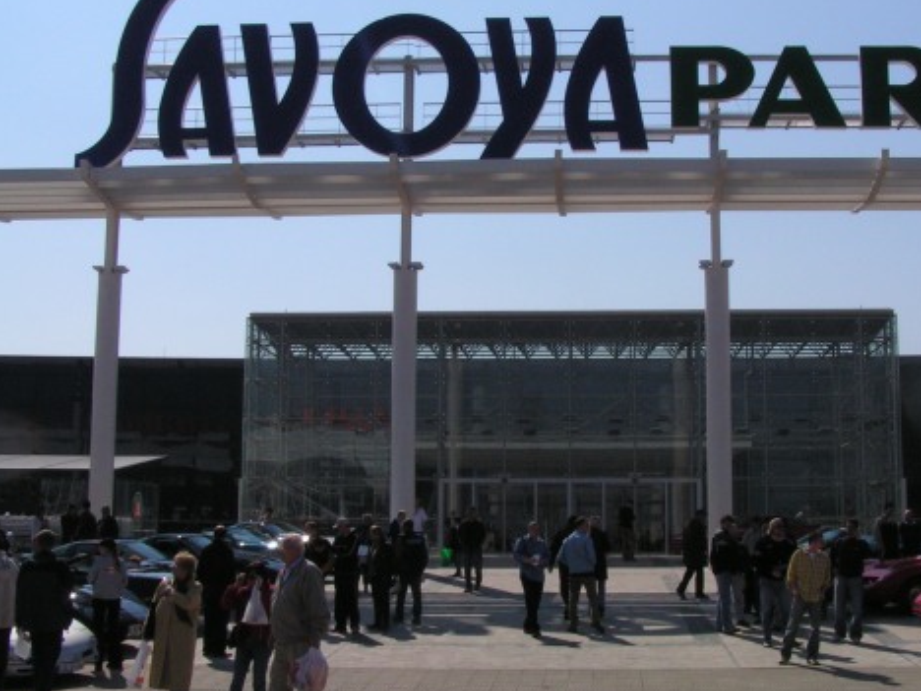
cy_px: 337
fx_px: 1384
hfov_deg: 36.6
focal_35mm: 52
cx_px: 586
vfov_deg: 28.0
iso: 100
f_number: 8
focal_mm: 6.3
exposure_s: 1/800
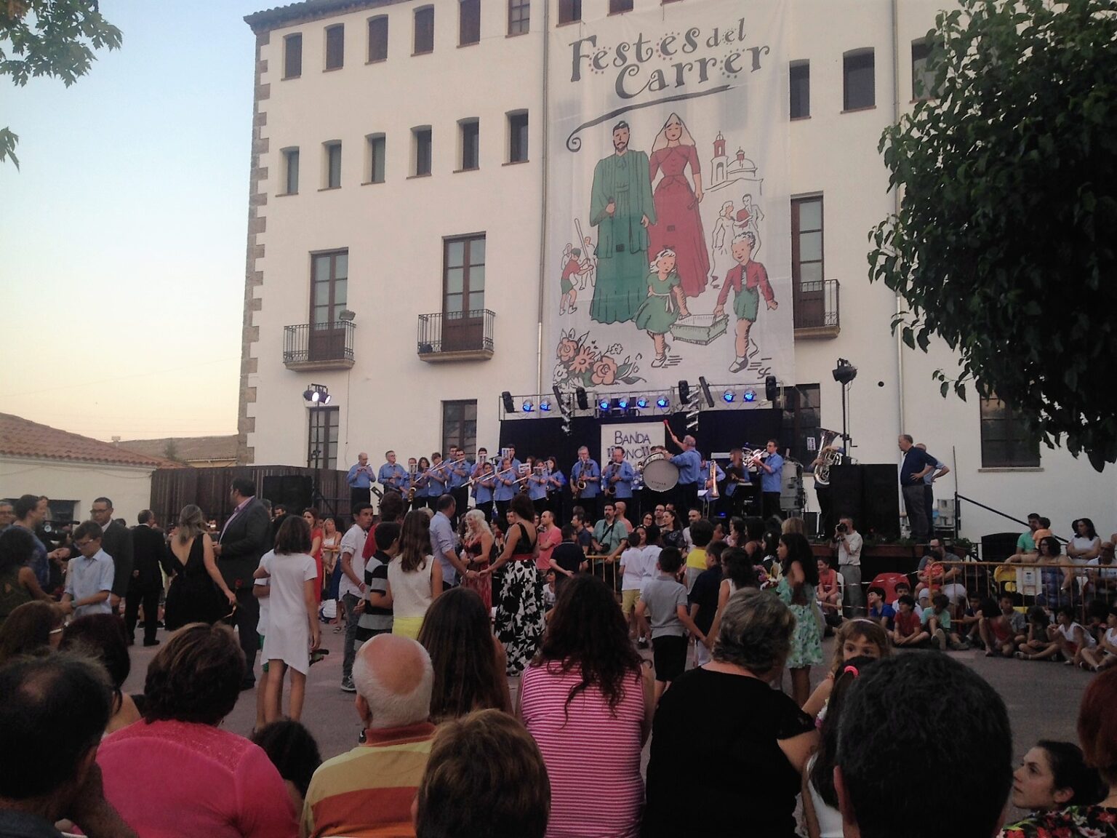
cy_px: 419
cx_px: 558
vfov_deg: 42.9
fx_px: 1065
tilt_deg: +6.4
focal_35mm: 33
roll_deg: -1.1
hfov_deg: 55.4
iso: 50
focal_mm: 4.12
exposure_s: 1/135
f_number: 2.4
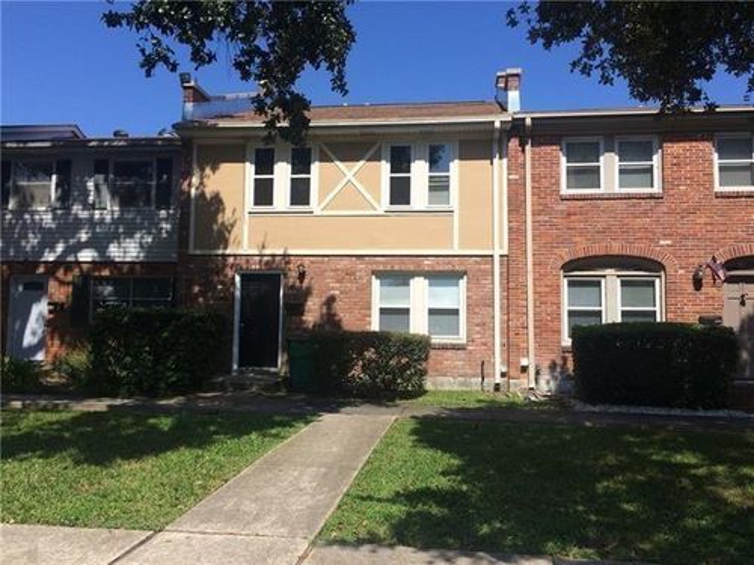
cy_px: 282
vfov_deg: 48.2
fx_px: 632
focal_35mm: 29
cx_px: 377
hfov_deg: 61.7
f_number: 2.2
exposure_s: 1/2283
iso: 32
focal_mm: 4.15
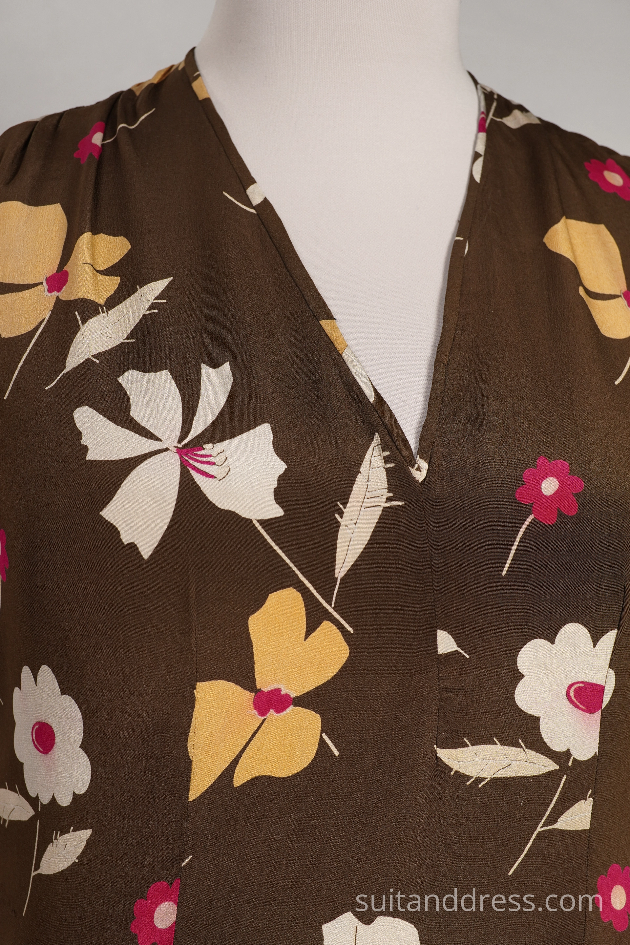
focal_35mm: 48
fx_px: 1260
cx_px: 315
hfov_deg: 28.1
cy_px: 472
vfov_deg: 41.1
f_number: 7.1
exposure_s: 1/15
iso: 200
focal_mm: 32
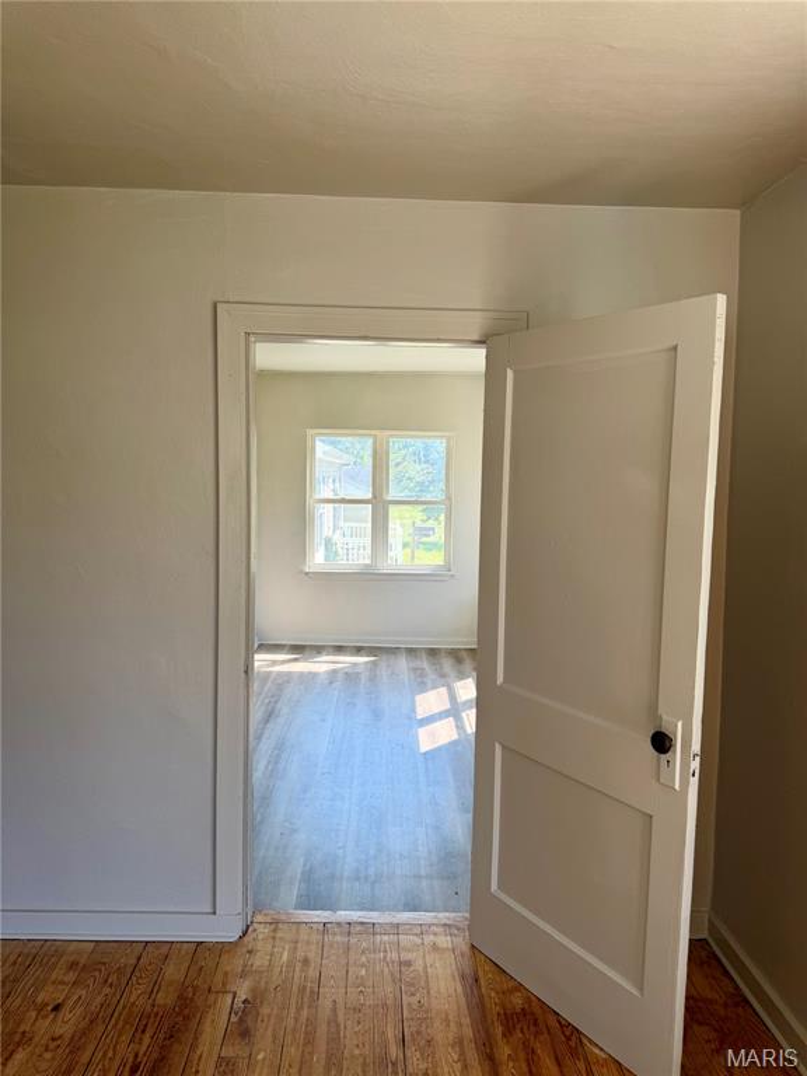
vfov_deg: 71.6
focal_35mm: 24
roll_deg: -0.3
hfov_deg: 56.8
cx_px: 404
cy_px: 538
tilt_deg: -5.8
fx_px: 746
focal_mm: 6.76
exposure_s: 1/191
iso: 80
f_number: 1.78
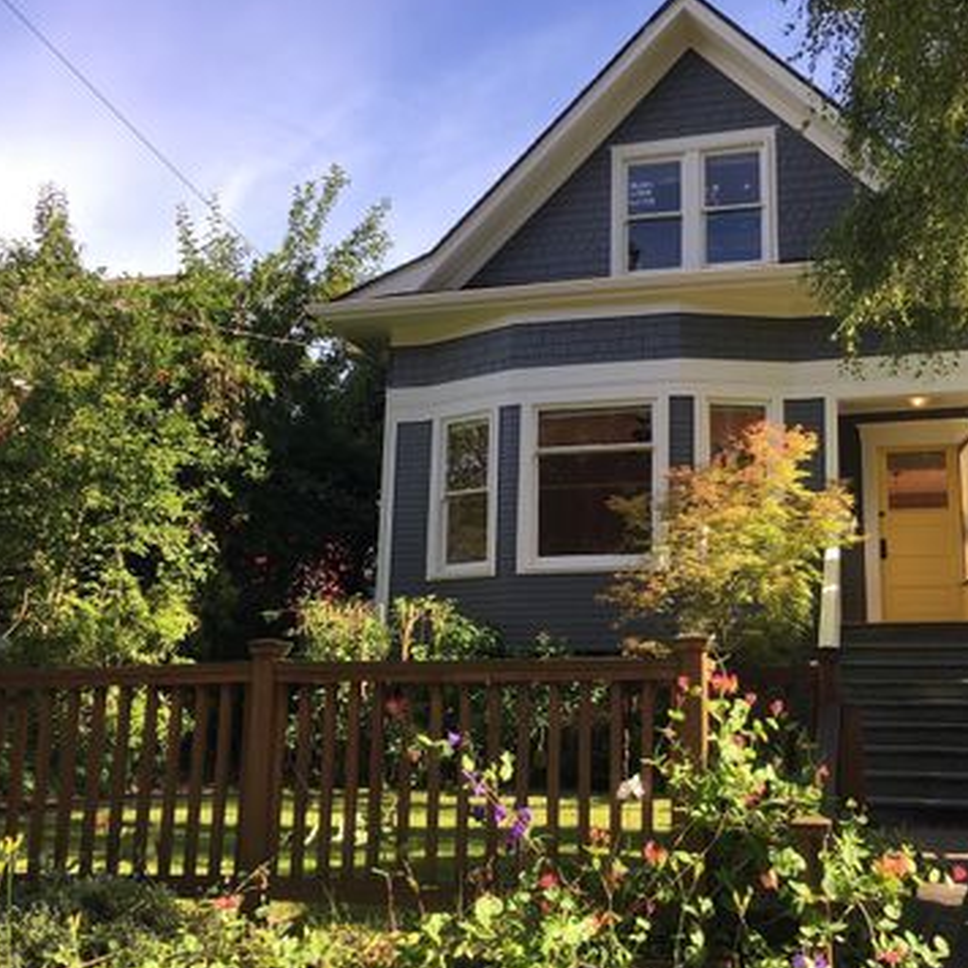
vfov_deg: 46.0
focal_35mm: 36
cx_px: 620
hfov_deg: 45.6
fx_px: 1139
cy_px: 477
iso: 25
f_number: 2.2
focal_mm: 4.15
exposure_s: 1/463
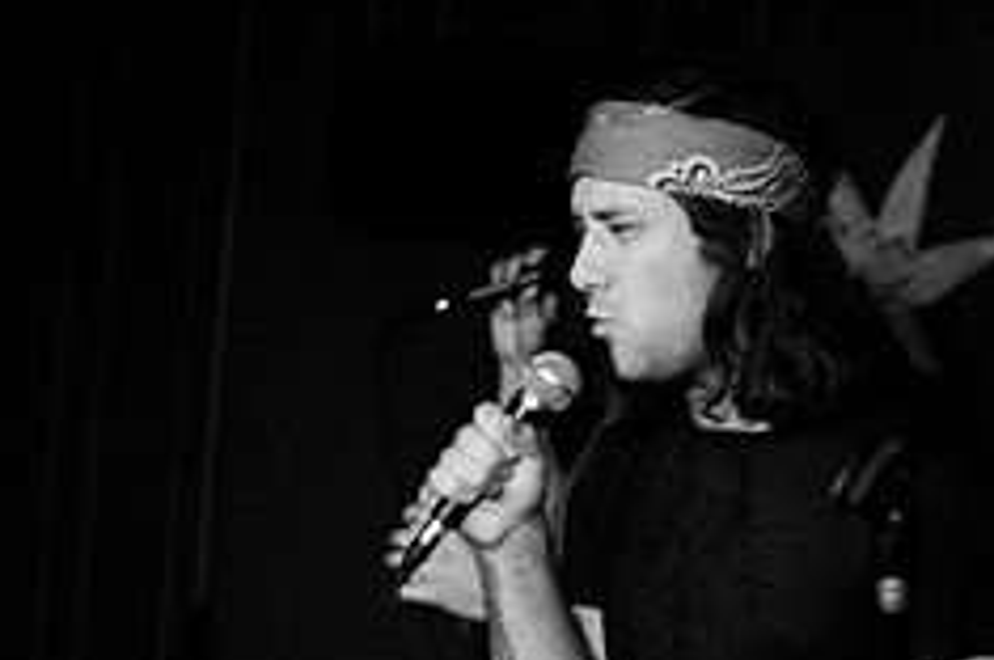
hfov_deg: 17.9
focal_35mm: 111
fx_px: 3061
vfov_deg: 12.2
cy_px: 556
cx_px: 1019
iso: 1000
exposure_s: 1/100
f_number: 2.2
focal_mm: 30
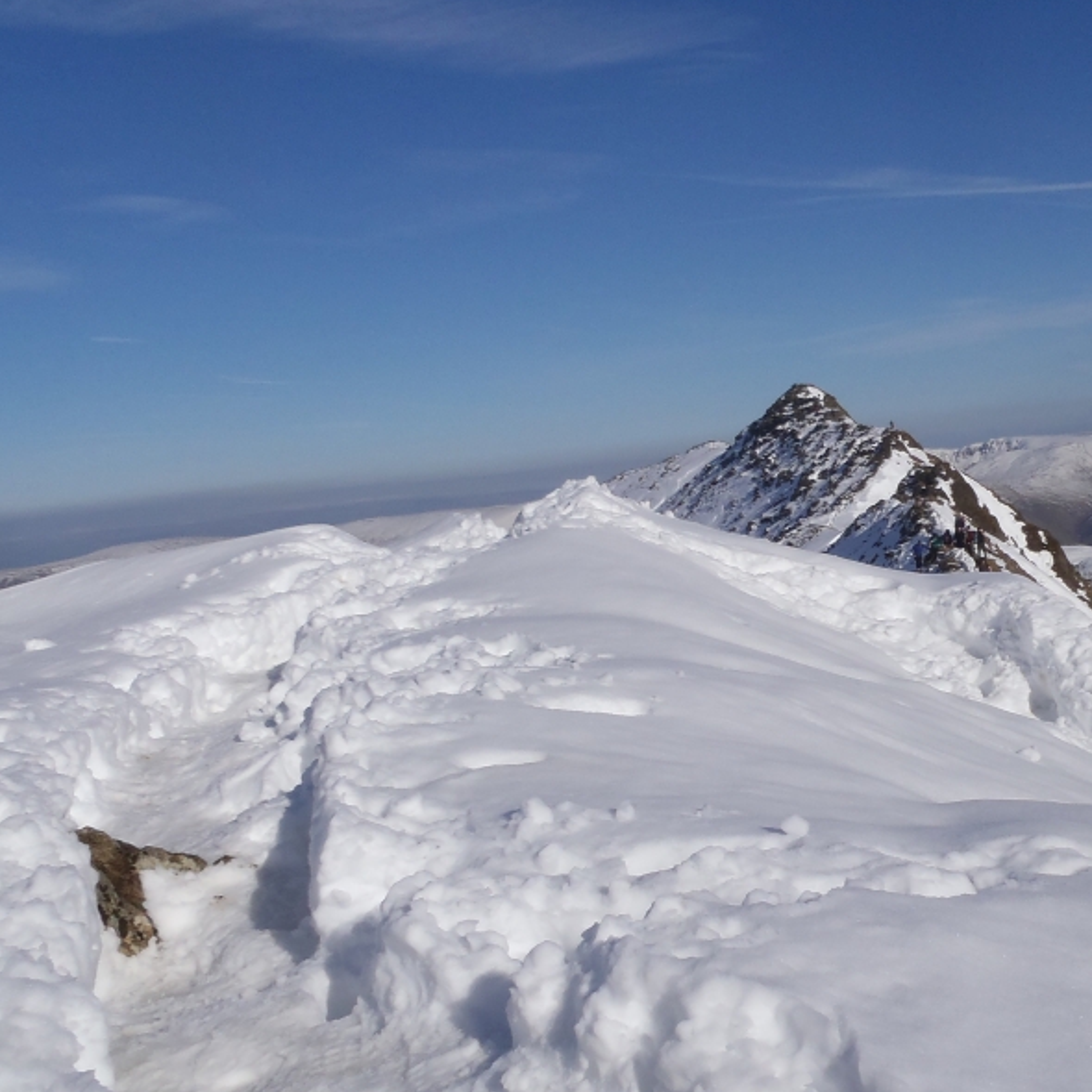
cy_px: 613
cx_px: 837
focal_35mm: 45
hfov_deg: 36.6
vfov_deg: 37.5
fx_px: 1606
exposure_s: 1/1250
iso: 80
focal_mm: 5
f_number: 5.6
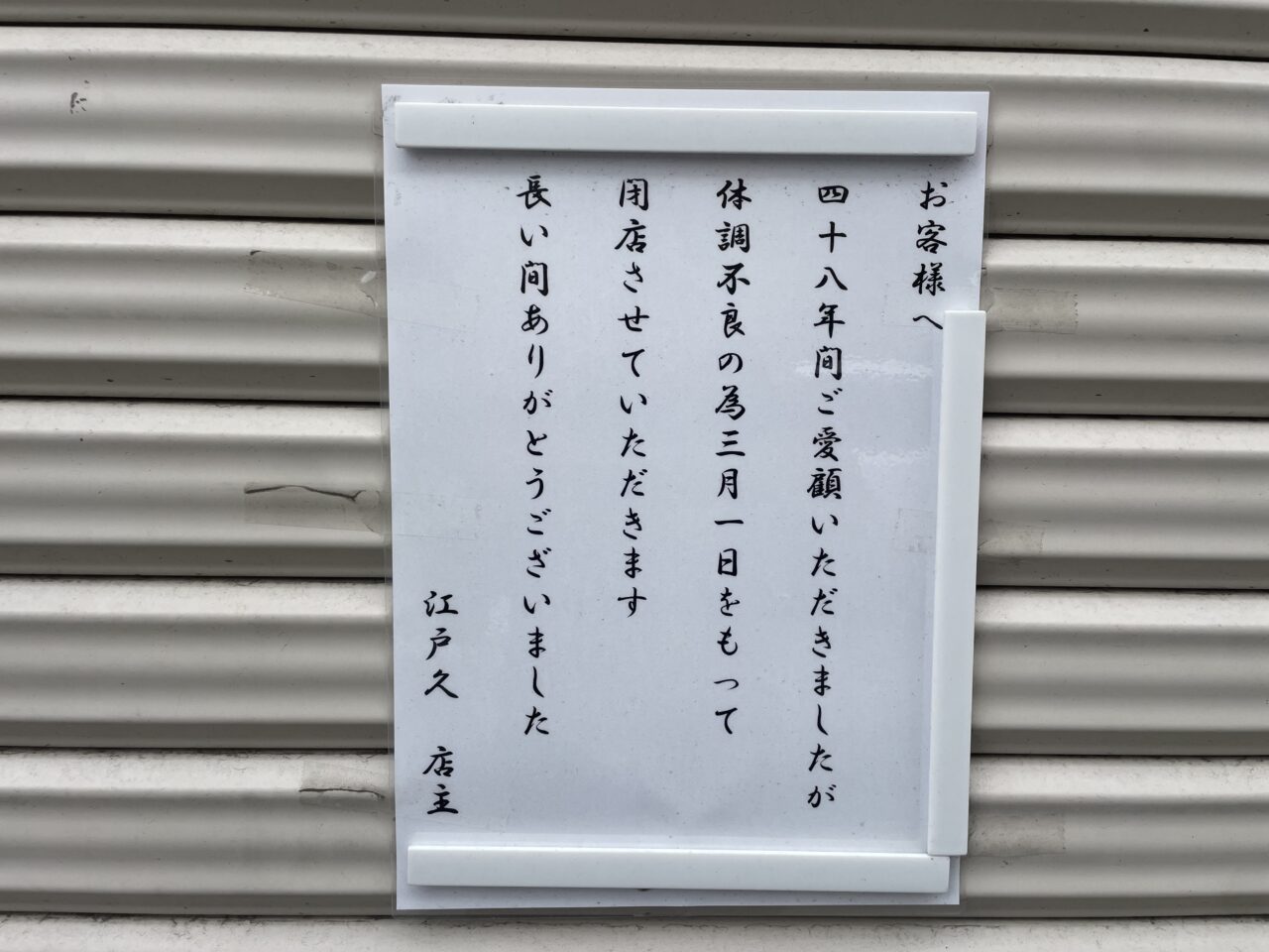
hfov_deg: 67.3
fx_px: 953
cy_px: 476
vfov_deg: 53.1
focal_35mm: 26
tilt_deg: -6.6
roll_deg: -0.9
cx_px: 634
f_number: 1.6
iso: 50
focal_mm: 4.2
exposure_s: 1/1125
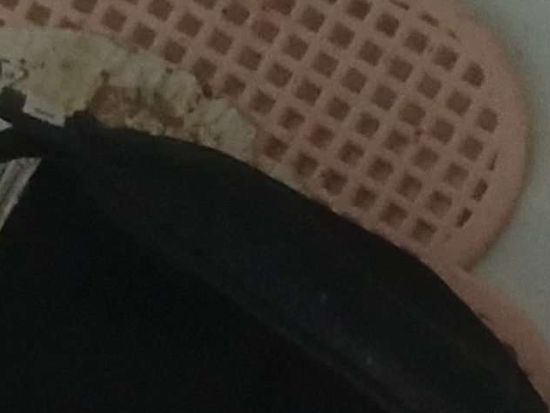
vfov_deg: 8.2
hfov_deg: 10.8
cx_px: 1033
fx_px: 2686
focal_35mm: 169
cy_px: 912
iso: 746
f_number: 1.8
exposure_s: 1/14.3
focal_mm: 4.25
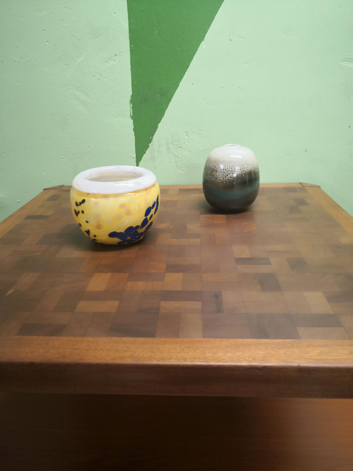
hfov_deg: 51.4
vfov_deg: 65.3
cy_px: 236
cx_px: 176
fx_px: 367
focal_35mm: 27
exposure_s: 1/33.3
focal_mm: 3.95
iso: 160
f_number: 1.6
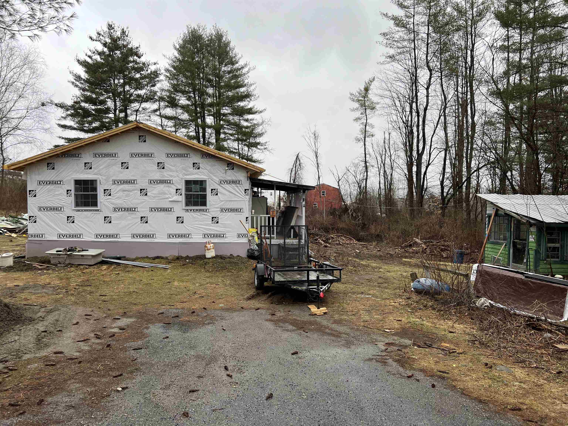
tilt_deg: -2.5
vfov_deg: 53.1
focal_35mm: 26
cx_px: 284
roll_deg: +0.7
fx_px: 427
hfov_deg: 67.3
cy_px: 213
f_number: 1.5
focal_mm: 5.7
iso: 50
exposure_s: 1/840
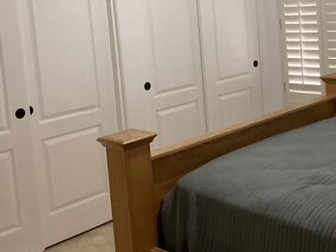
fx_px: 553
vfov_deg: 25.3
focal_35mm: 57
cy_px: 56
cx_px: 252
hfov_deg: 33.1
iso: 320
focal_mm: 3.3
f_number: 2.4
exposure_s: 1/60
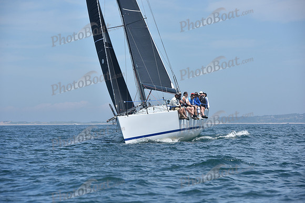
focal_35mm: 200
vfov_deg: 6.9
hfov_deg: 10.3
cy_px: 102
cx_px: 152
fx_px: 1695
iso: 250
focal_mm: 200
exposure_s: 1/800
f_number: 10
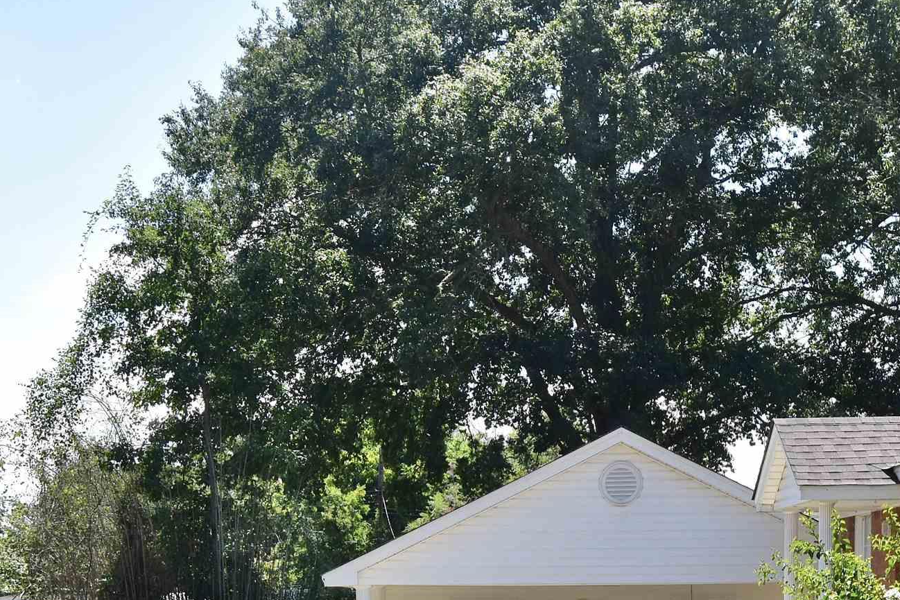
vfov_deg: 18.4
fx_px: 1775
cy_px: 662
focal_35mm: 71
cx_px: 476
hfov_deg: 28.5
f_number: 11
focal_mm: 20
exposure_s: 1/500
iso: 400
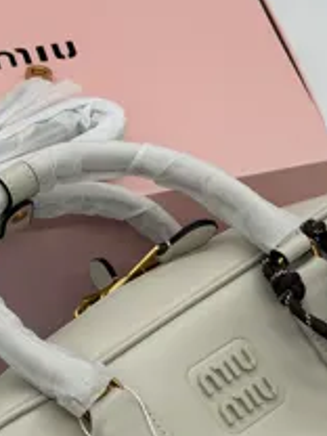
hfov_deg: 13.3
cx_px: 199
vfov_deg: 17.4
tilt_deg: -51.8
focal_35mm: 111
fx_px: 1398
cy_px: 419
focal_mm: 6.76
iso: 80
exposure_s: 1/962
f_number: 1.78
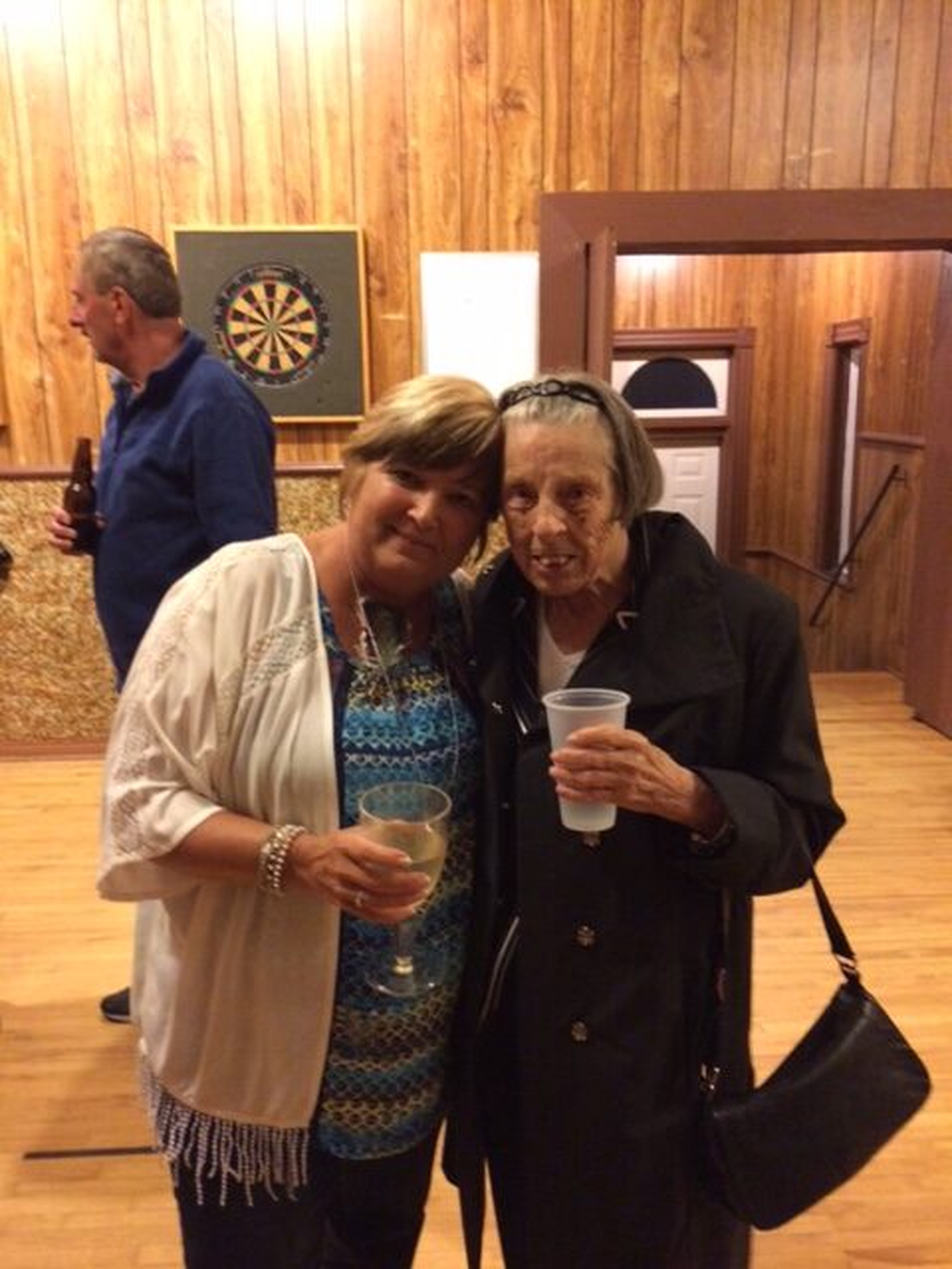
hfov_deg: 48.2
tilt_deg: -13.9
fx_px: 1063
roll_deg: +1.6
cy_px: 634
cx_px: 476
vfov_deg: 61.7
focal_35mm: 29
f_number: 2.2
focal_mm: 4.15
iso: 500
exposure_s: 1/15
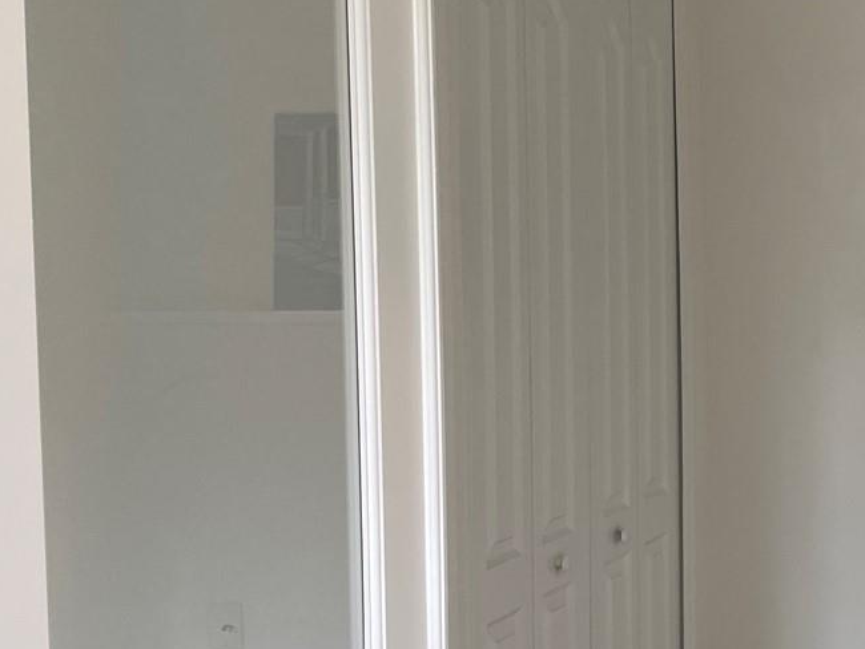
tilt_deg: -4.2
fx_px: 1600
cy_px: 368
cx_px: 1015
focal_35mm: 64
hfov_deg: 27.0
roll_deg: -0.2
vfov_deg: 22.9
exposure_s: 1/120
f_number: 1.6
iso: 80
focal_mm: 4.2
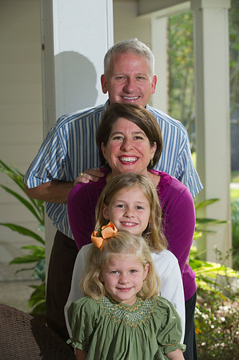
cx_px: 120
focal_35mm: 95
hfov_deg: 14.4
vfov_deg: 21.5
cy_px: 180
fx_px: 948
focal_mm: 95
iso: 320
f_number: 5
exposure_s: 1/160
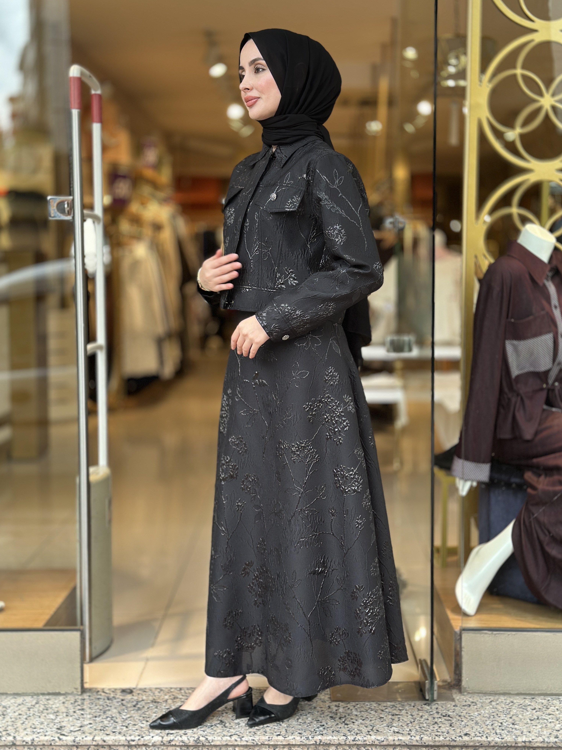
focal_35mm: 49
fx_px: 1061
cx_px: 285
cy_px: 372
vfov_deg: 38.9
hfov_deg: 29.7
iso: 80
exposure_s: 1/121
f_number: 1.78
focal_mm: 6.86
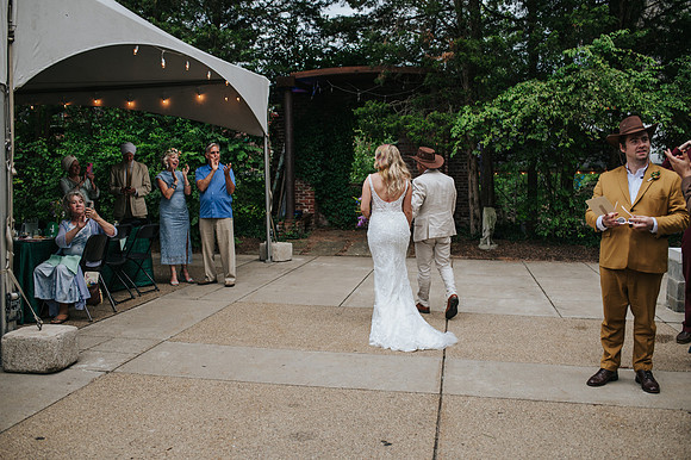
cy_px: 230
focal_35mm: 36
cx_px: 346
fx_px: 684
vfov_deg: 37.2
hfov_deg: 53.6
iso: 320
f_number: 3.2
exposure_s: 1/320
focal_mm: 35
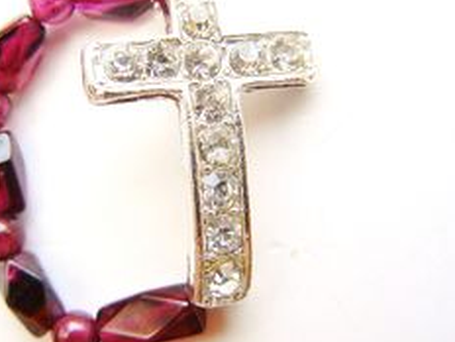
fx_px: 815
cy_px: 151
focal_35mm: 62
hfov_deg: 31.0
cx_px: 165
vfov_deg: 23.6
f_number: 3.5
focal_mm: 5.4
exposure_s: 1/21.7
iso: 160
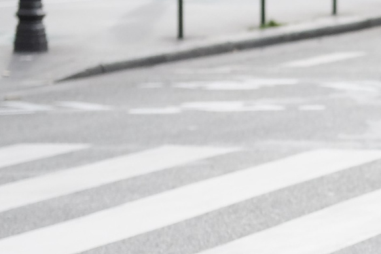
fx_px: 2466
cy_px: 136
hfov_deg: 8.6
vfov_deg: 5.9
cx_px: 554
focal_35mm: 233
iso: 640
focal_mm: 35
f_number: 2
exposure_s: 1/4000
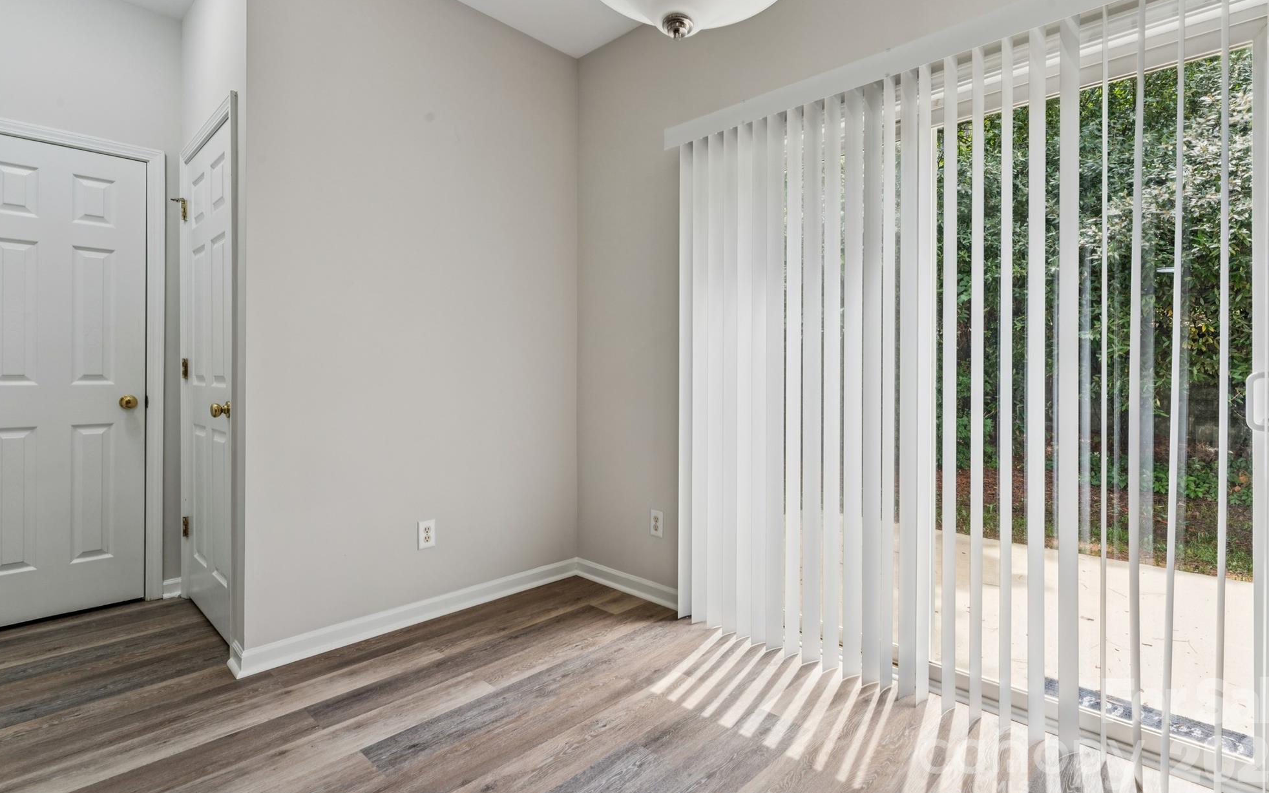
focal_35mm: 18
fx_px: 610
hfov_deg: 92.2
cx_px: 647
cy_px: 365
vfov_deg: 66.0
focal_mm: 16.6
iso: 100
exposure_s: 1/10
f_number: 13
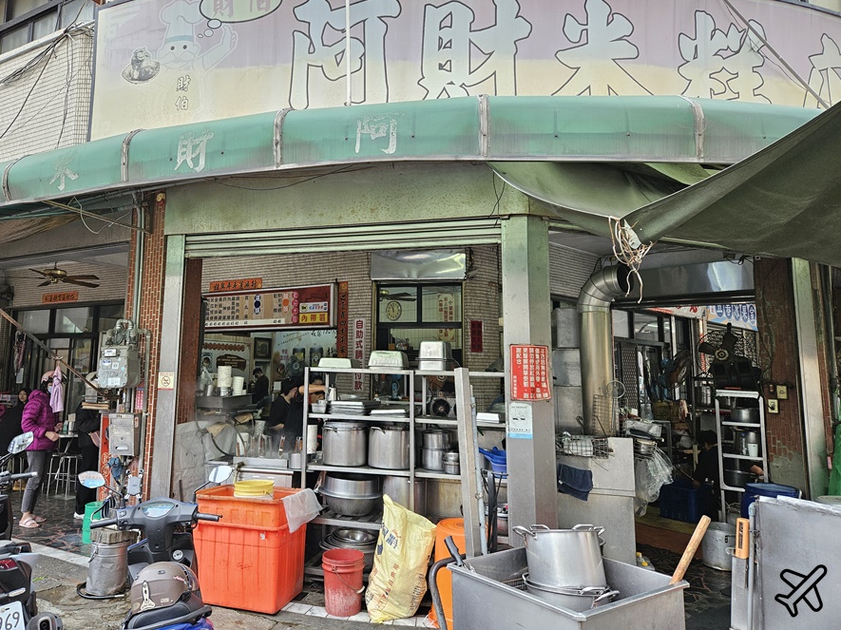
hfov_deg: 67.1
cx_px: 367
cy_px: 275
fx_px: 631
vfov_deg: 52.9
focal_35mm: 26
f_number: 1.8
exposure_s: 1/120
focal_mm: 5.4
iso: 100
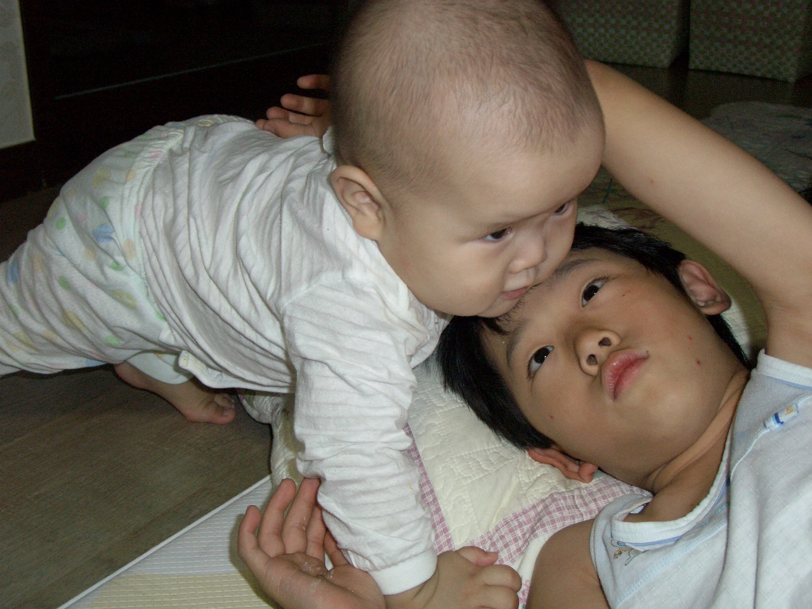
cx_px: 406
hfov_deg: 43.9
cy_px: 304
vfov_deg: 33.6
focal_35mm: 43
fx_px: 1009
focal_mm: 9.2
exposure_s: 1/60
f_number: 3
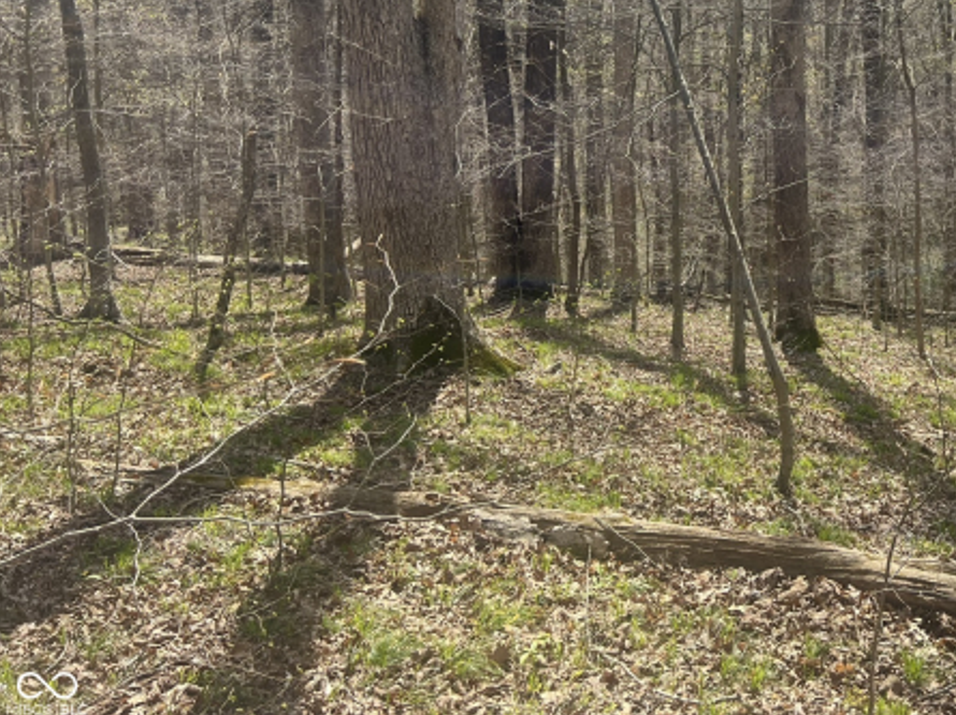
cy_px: 198
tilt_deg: -8.9
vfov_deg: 36.1
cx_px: 701
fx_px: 1076
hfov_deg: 46.4
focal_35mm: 39
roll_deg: +1.5
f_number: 1.5
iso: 50
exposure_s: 1/1724
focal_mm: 5.7
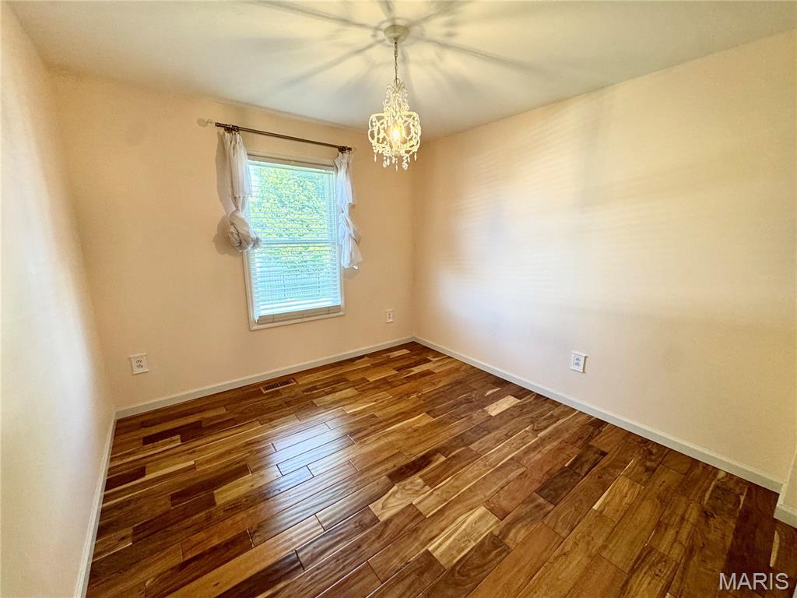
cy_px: 299
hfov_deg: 102.1
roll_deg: +0.1
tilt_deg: -12.4
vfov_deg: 85.7
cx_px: 398
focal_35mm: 14
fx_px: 322
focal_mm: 2.22
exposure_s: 1/120
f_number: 2.2
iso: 250
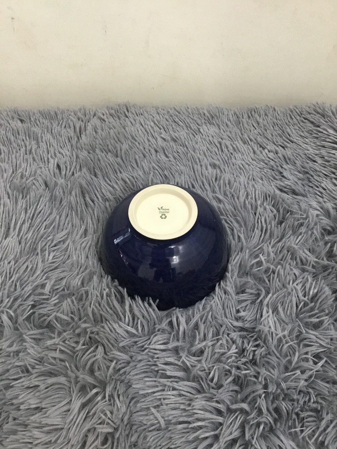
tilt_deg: -54.3
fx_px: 402
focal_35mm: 31
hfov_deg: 45.4
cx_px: 168
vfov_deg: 58.4
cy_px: 224
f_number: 2.4
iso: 160
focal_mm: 3.3
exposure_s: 1/33
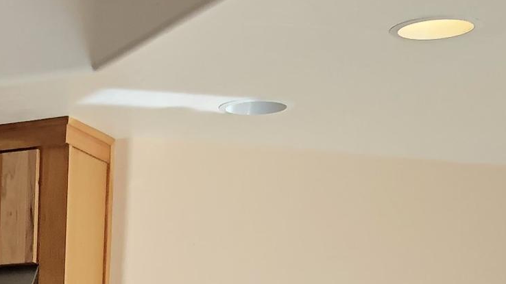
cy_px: 743
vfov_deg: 8.7
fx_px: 1664
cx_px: -225
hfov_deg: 16.0
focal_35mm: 124
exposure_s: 1/120
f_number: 1.8
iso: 20
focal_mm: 4
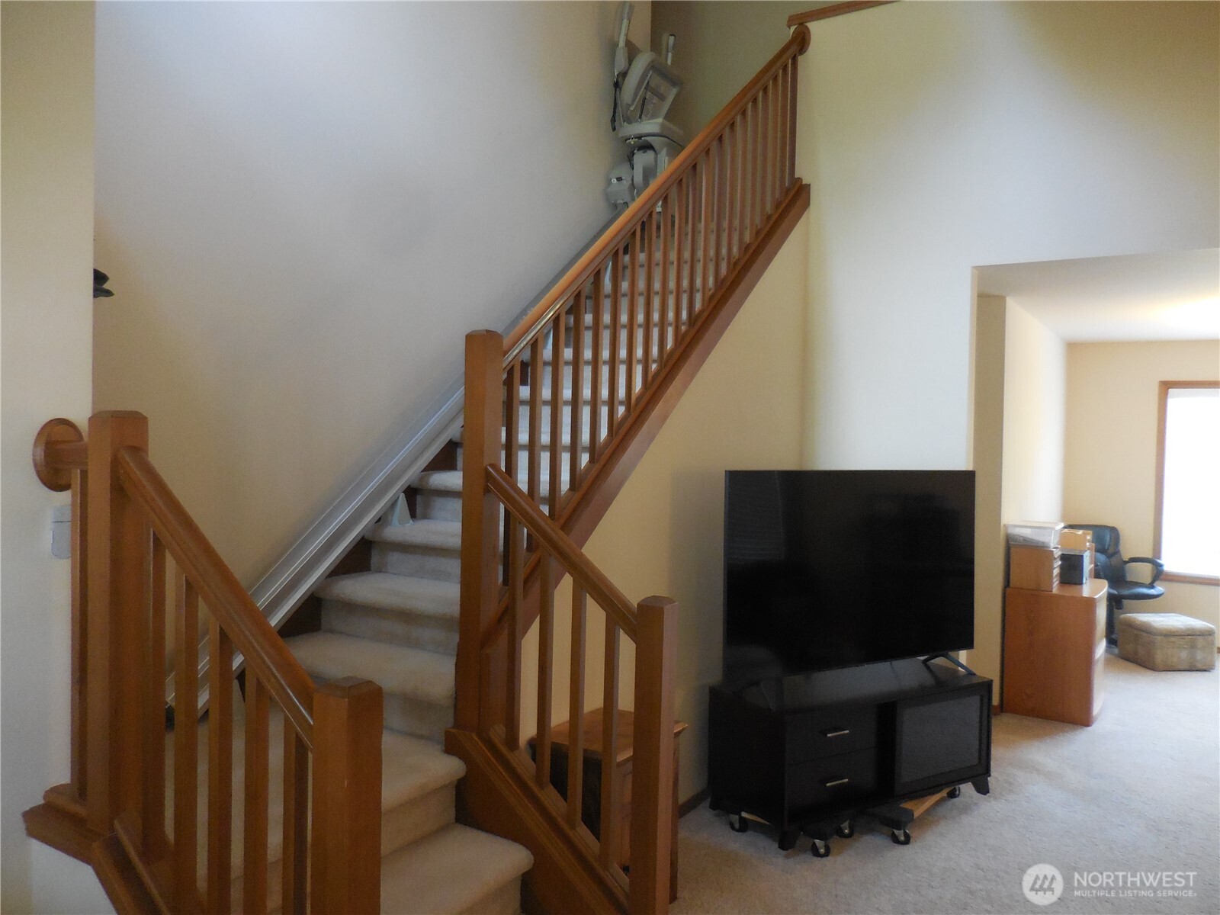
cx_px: 610
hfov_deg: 69.4
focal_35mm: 25
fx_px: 881
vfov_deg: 54.9
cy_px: 458
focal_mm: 4.5
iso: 400
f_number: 3.3
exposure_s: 1/30
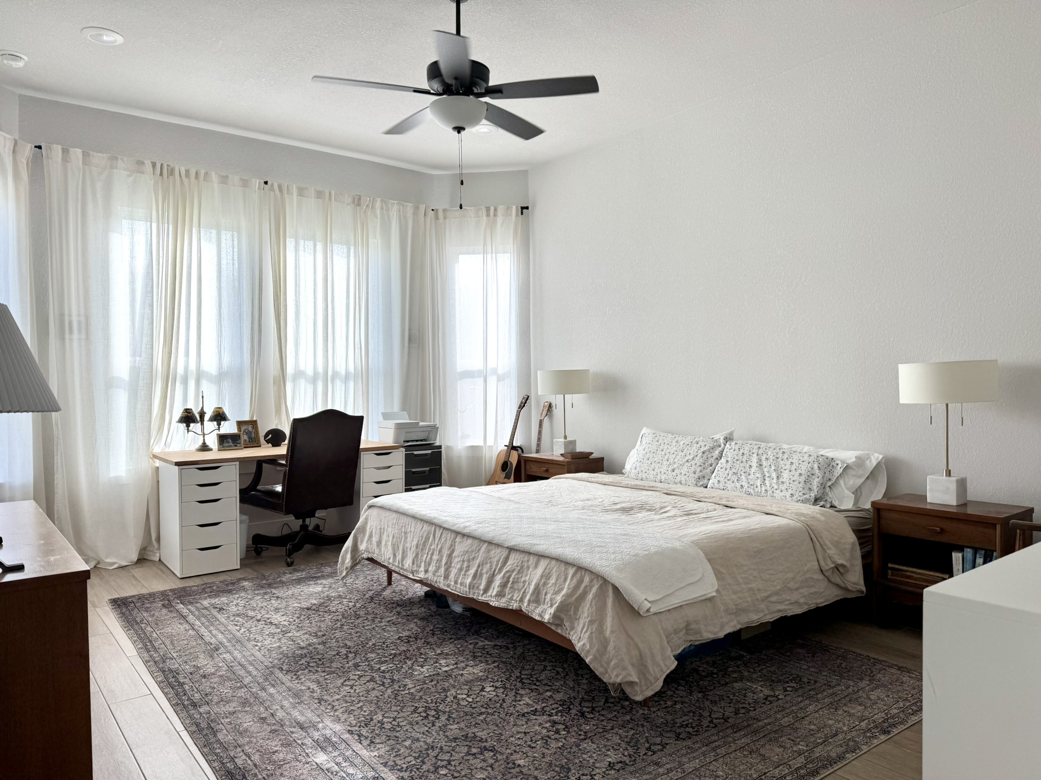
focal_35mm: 24
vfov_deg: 56.8
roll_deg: +0.5
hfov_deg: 71.6
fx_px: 722
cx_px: 520
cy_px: 390
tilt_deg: -1.6
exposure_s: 1/264
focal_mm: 6.76
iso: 80
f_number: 1.78
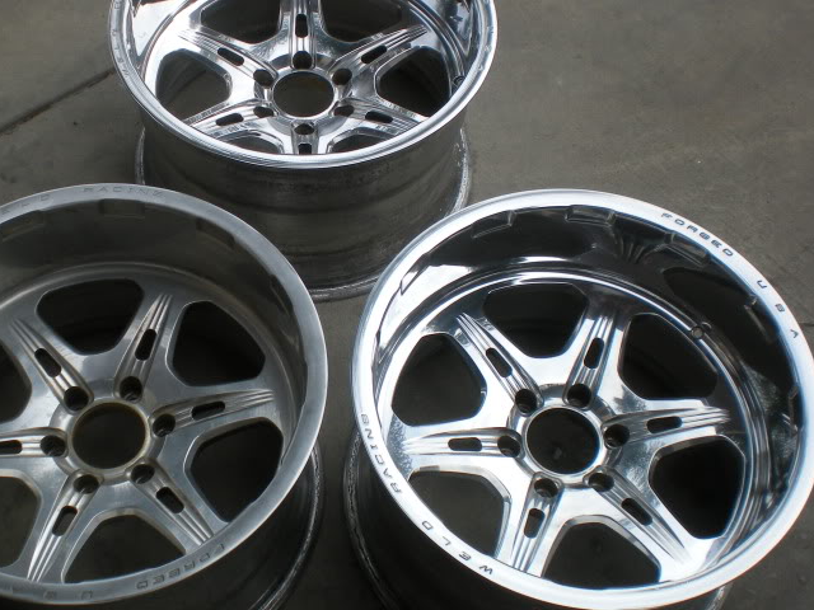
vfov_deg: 26.5
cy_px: 239
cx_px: 318
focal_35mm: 55
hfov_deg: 34.8
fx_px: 1293
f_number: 4.9
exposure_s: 1/292
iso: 64
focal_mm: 7.4
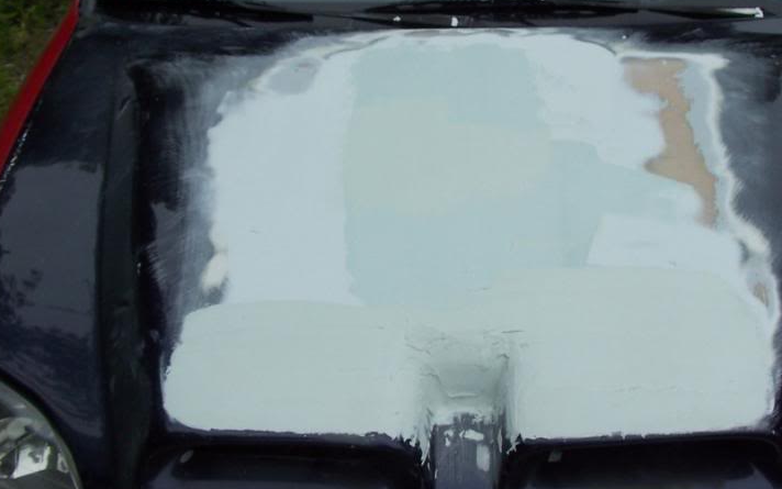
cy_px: 216
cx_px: 448
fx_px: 1300
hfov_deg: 33.4
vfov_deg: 21.3
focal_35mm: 61
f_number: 4
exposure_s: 1/500
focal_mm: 6.7
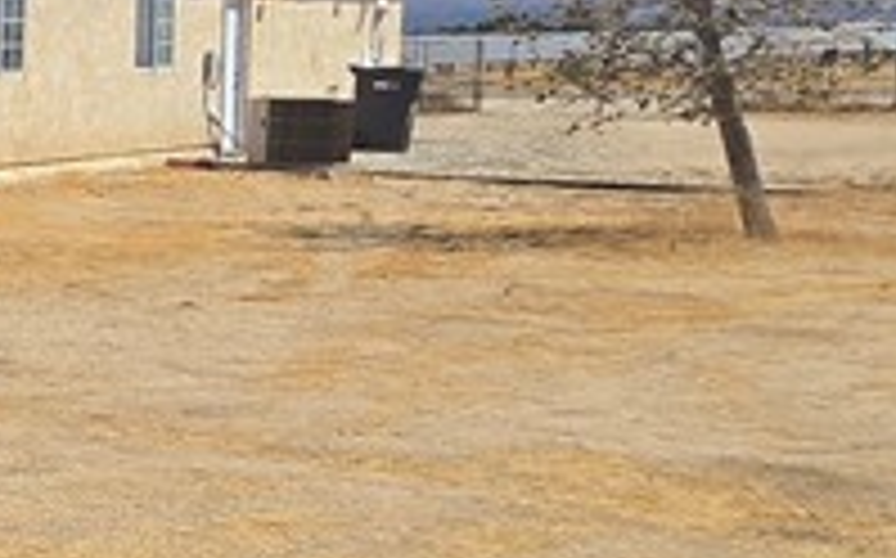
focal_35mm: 71
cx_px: -1072
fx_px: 1732
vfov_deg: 18.3
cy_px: 234
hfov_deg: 16.9
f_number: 2.2
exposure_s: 1/3075
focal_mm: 2.2
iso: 50
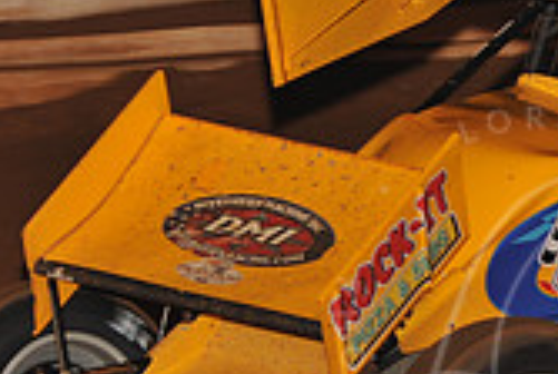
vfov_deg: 2.3
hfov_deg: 3.5
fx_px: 9146
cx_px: 535
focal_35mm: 589
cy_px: 0
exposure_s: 1/320
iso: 800
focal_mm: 170
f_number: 6.3
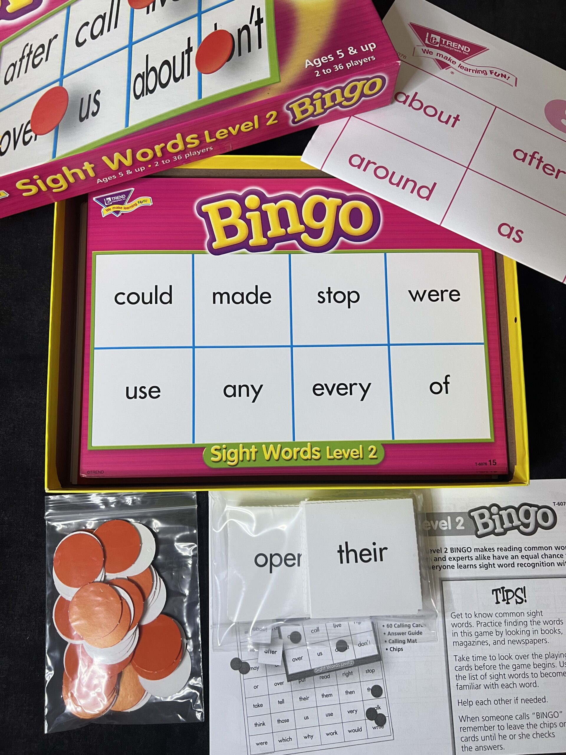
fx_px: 567
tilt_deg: -81.9
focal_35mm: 26
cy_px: 378
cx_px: 283
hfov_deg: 53.1
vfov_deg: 67.3
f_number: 1.5
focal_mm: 5.7
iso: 100
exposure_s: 1/60
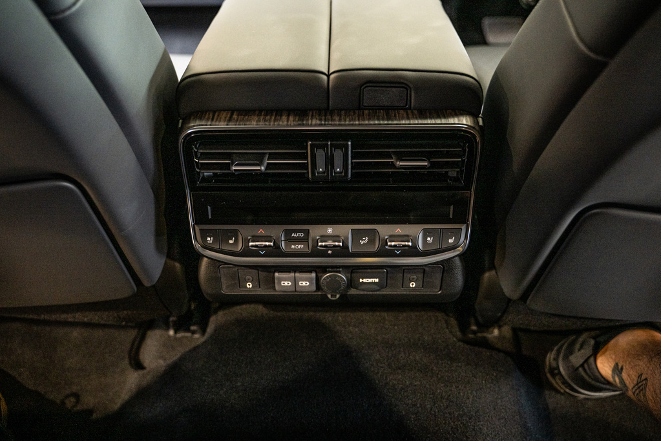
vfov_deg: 46.4
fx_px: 514
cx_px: 330
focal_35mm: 28
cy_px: 220
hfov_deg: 65.5
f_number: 2.8
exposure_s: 1/125
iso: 1600
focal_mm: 28
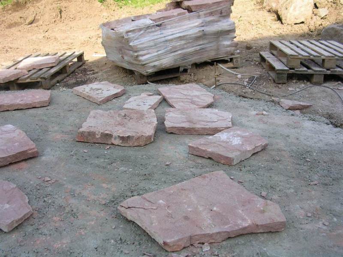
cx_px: 172
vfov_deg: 37.7
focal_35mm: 38
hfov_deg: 49.0
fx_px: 377
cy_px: 128
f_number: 2.8
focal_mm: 5.8
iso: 50
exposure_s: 1/300
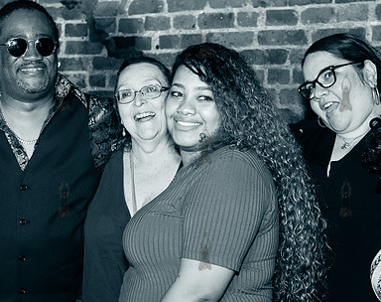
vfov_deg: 16.8
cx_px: 207
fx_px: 1022
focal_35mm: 91
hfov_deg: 21.1
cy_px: 145
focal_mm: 55
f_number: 4.5
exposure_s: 1/320
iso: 3200
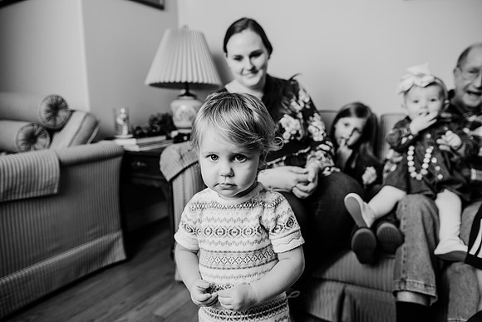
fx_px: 321
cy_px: 161
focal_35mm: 24
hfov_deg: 73.7
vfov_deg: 53.2
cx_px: 241
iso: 100
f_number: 3.2
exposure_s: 1/160
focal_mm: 24
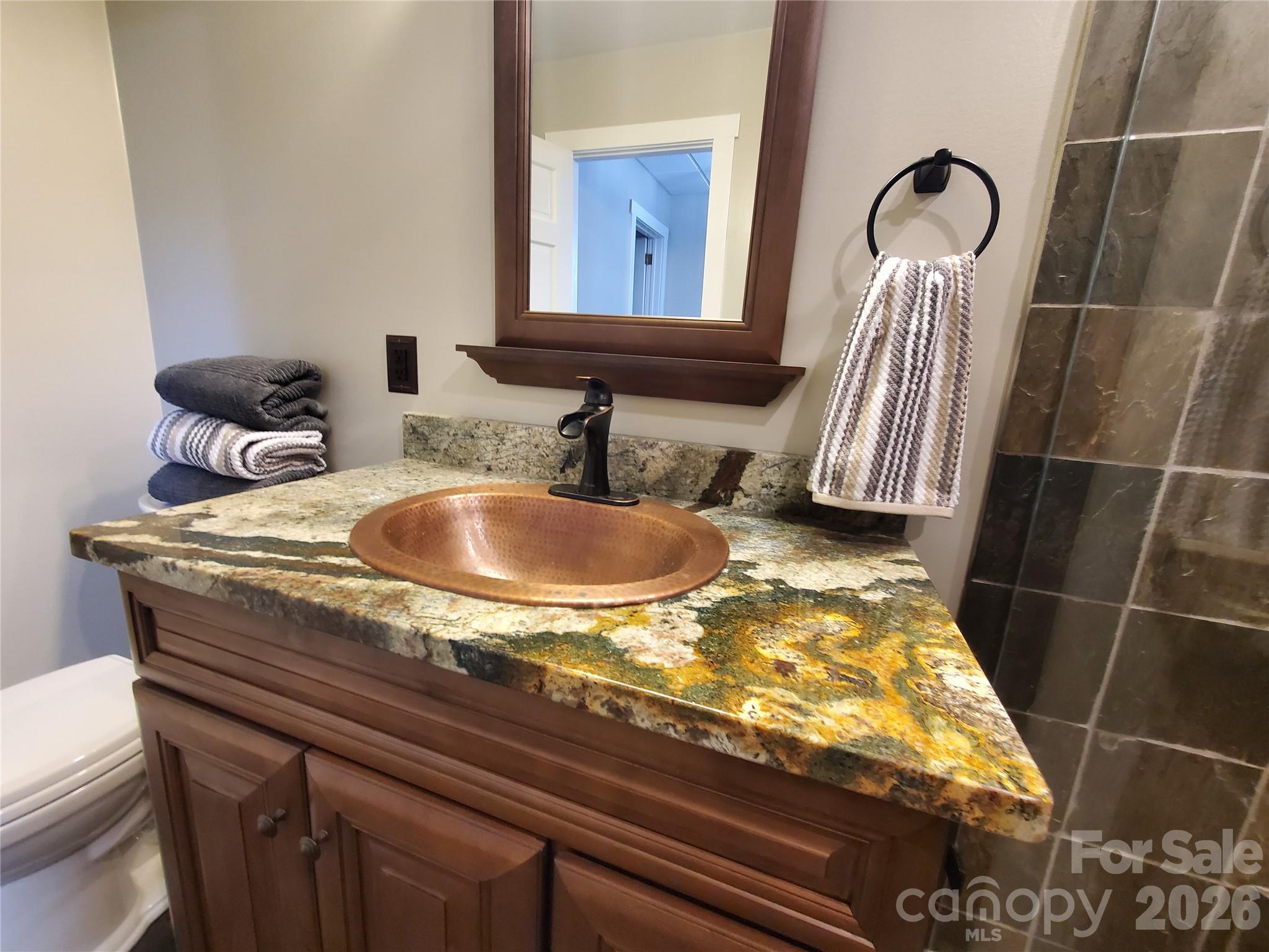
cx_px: 634
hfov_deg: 106.2
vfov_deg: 89.9
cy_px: 476
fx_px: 477
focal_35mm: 13
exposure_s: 1/30
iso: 400
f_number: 2.2
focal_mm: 1.8
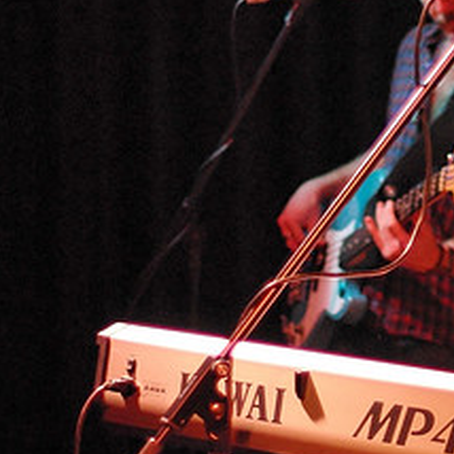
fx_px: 2567
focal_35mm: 173
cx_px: 545
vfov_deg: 10.1
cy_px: 163
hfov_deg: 10.0
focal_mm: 50
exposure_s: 1/90
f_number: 1.4
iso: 1600
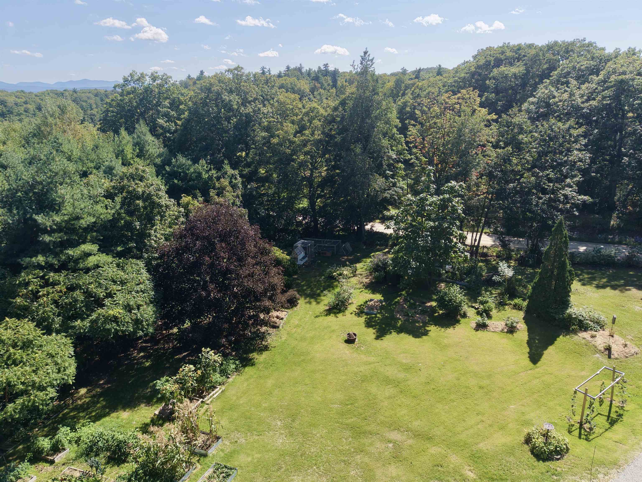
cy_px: 241
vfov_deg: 56.8
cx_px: 321
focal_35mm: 24
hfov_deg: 71.6
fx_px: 445
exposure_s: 1/5000
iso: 400
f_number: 1.8
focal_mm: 8.67
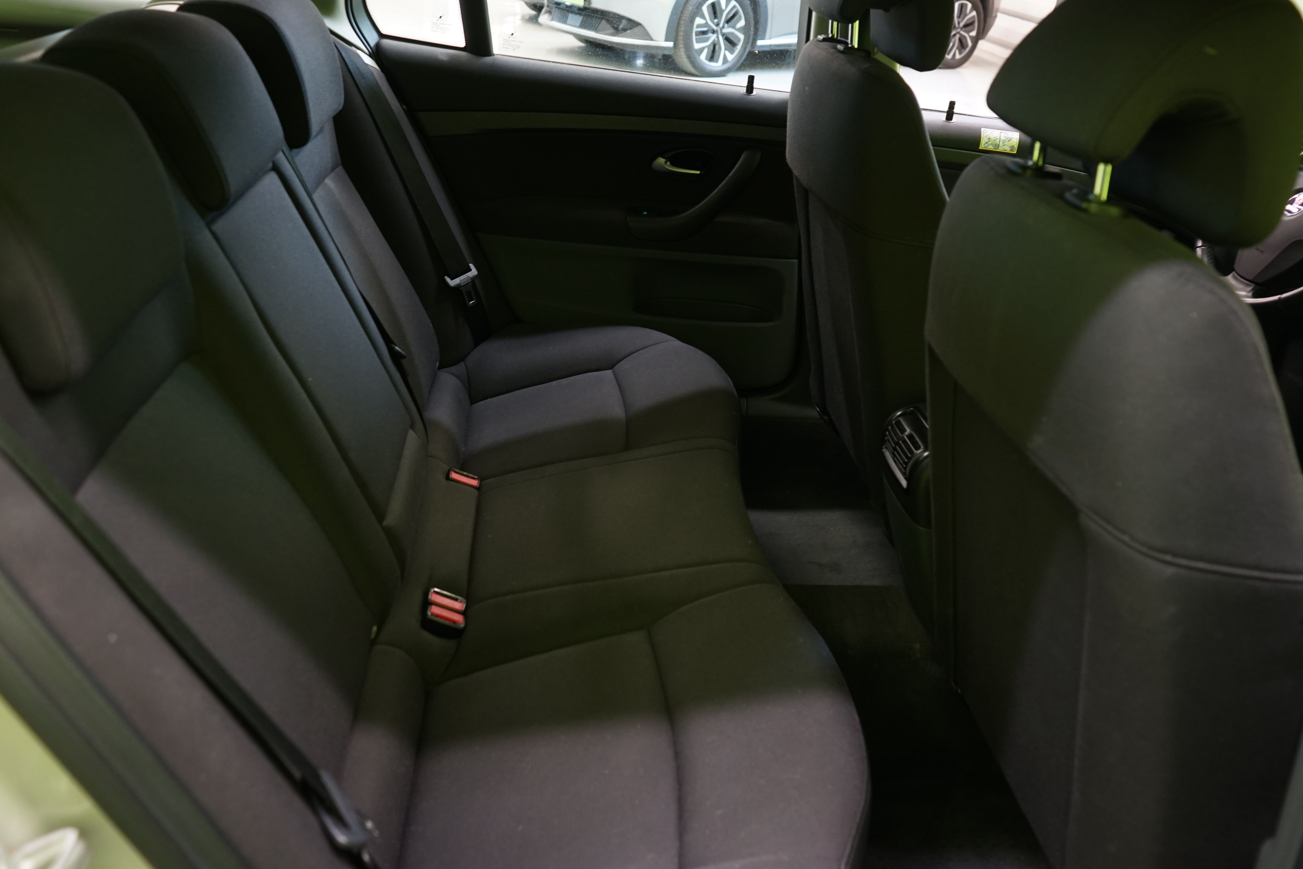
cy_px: 434
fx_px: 1013
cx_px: 652
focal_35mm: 28
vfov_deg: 46.4
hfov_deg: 65.5
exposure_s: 1/10
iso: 800
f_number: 4.5
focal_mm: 28
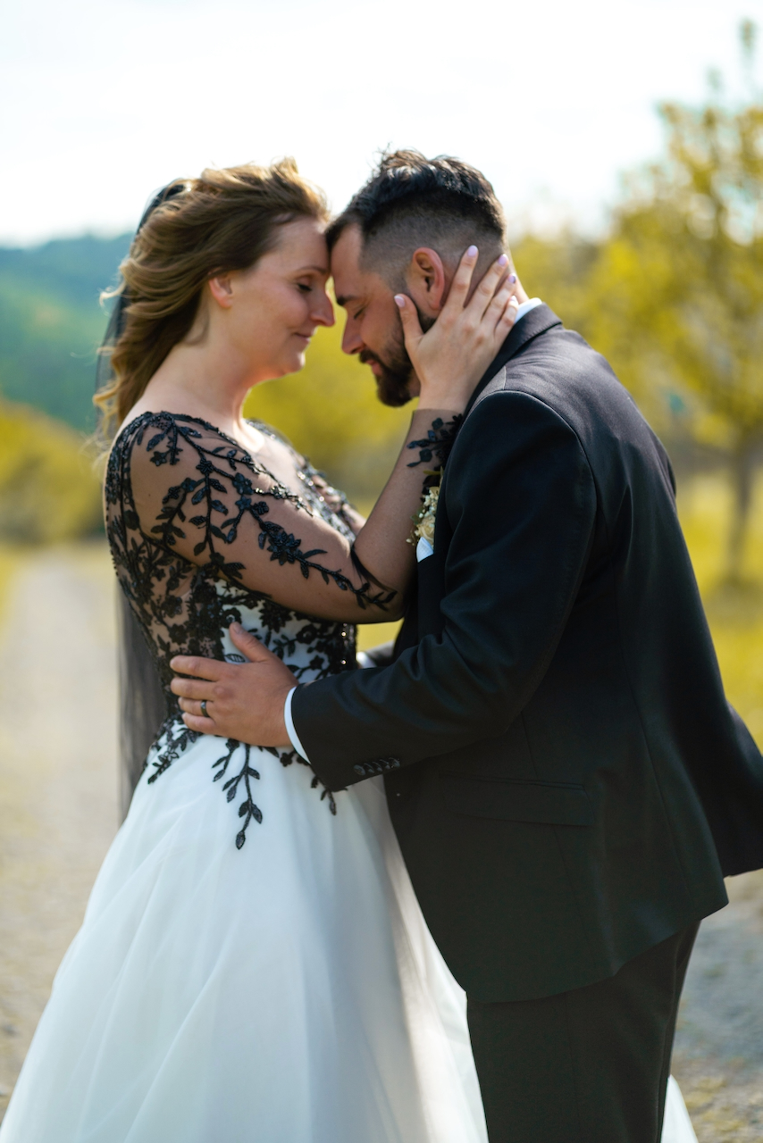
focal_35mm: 85
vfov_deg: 23.9
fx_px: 2701
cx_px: 382
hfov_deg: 16.1
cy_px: 572
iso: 100
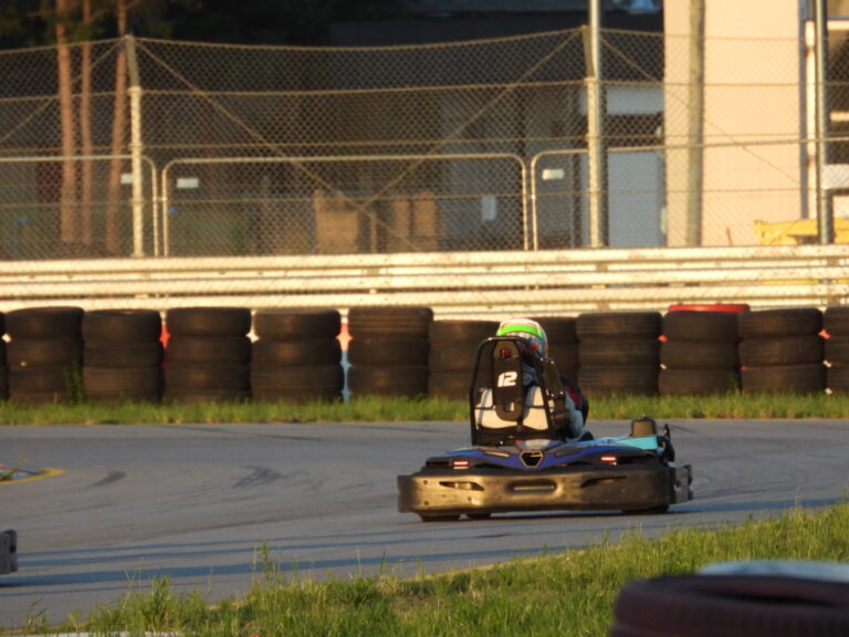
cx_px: 424
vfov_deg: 1.5
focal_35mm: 1000
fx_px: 24526
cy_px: 318
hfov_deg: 2.0
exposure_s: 1/500
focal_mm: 180
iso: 400
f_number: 5.6
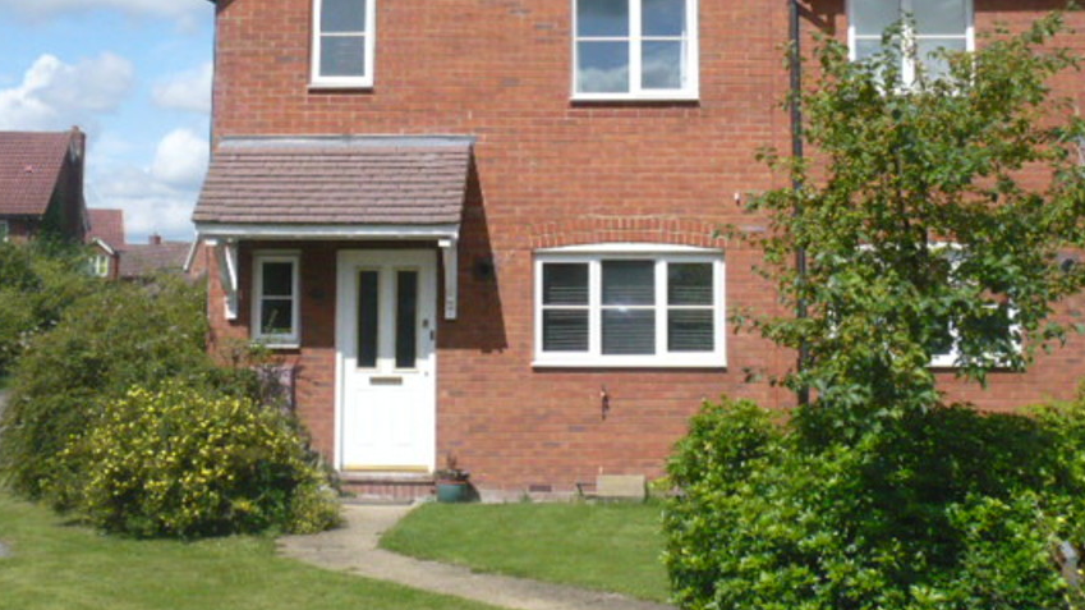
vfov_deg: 25.6
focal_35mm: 46
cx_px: 537
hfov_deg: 44.6
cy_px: 142
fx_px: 1323
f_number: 8
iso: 400
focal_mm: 5.8
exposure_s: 1/1000
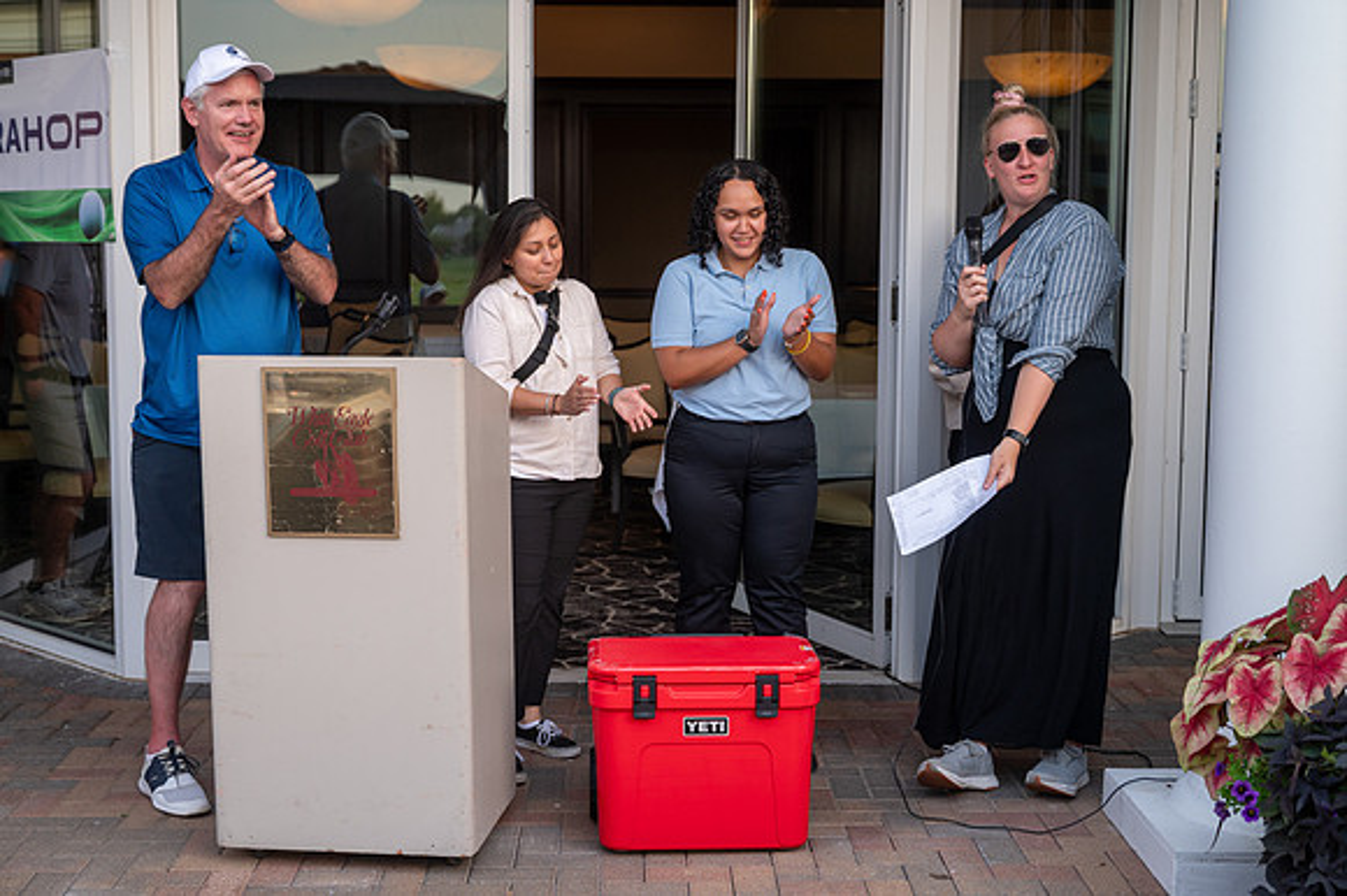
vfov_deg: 28.6
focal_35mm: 47
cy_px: 448
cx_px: 674
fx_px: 1759
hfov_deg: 41.9
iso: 500
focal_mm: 47
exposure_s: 1/400
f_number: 4
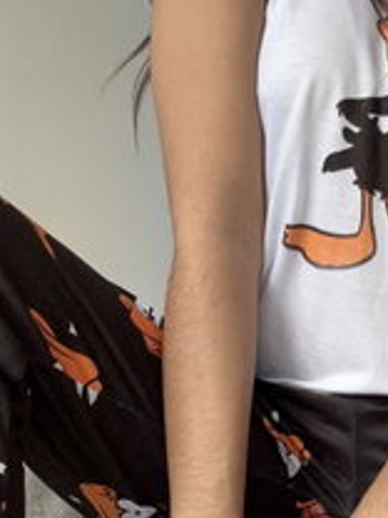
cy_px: 464
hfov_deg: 19.0
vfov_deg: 24.6
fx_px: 1151
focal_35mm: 77
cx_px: 276
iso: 160
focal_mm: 2.69
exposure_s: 1/60
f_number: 1.9
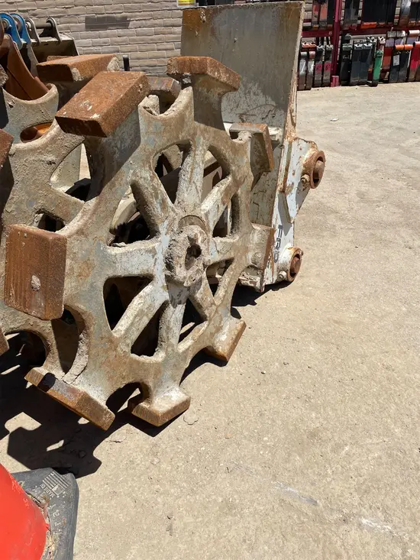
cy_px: 280
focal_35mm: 26
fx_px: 420
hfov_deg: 53.1
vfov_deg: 67.3
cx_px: 210
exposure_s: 1/4292
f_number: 1.6
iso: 32
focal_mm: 4.2
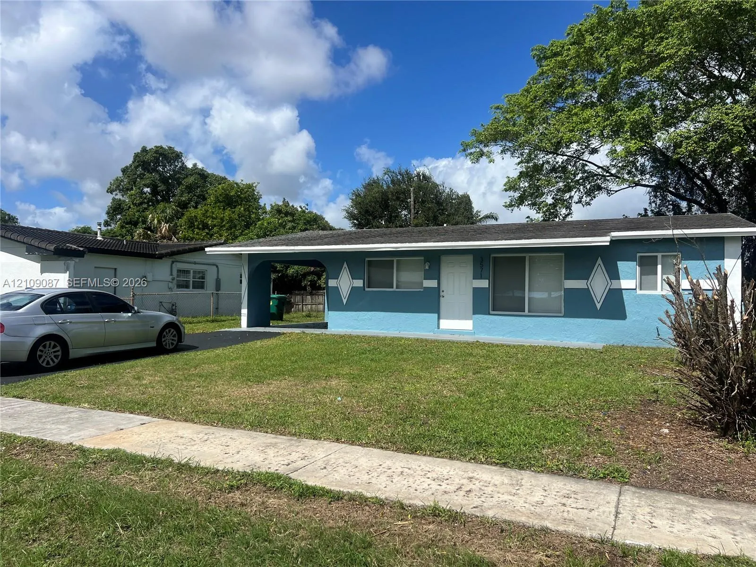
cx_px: 378
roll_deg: -0.5
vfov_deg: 53.1
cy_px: 284
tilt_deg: +0.0
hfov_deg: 67.3
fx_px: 568
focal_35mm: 26
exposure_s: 1/6579
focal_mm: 5.7
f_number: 1.5
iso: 50
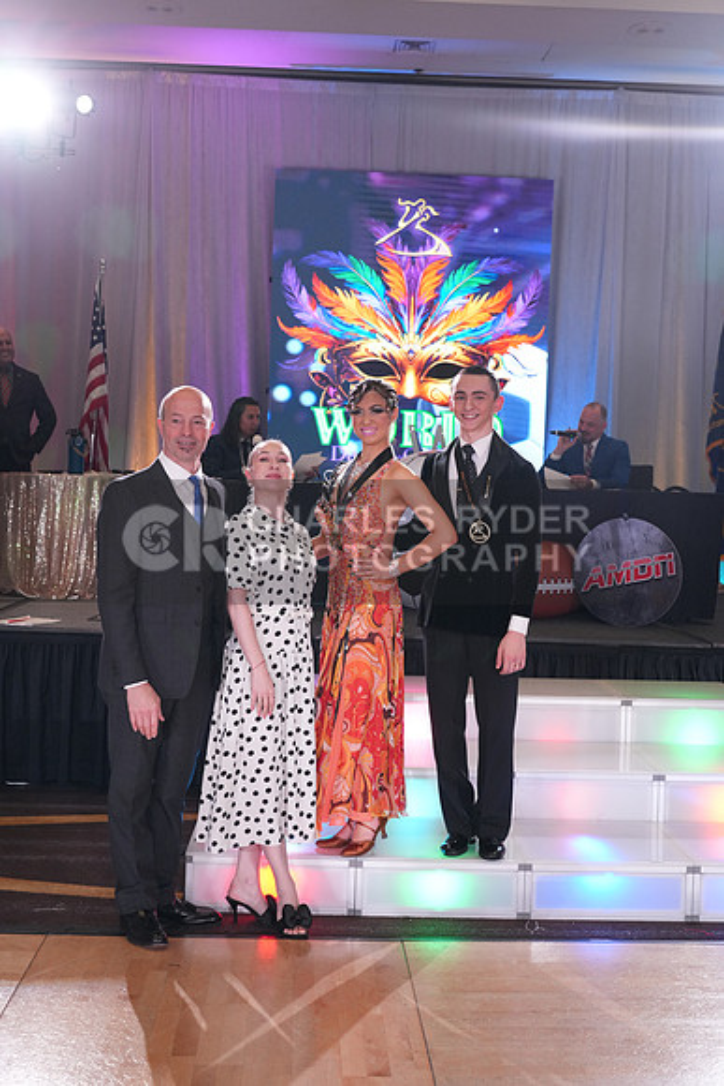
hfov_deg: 31.9
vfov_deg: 46.4
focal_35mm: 42
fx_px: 1266
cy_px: 543
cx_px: 362
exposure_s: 1/400
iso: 2000
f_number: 4
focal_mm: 42
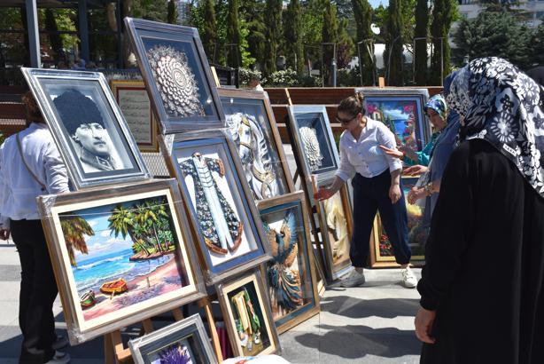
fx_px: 680
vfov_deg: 29.9
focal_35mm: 45
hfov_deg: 43.6
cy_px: 182
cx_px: 272
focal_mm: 30
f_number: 8
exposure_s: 1/500
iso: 140
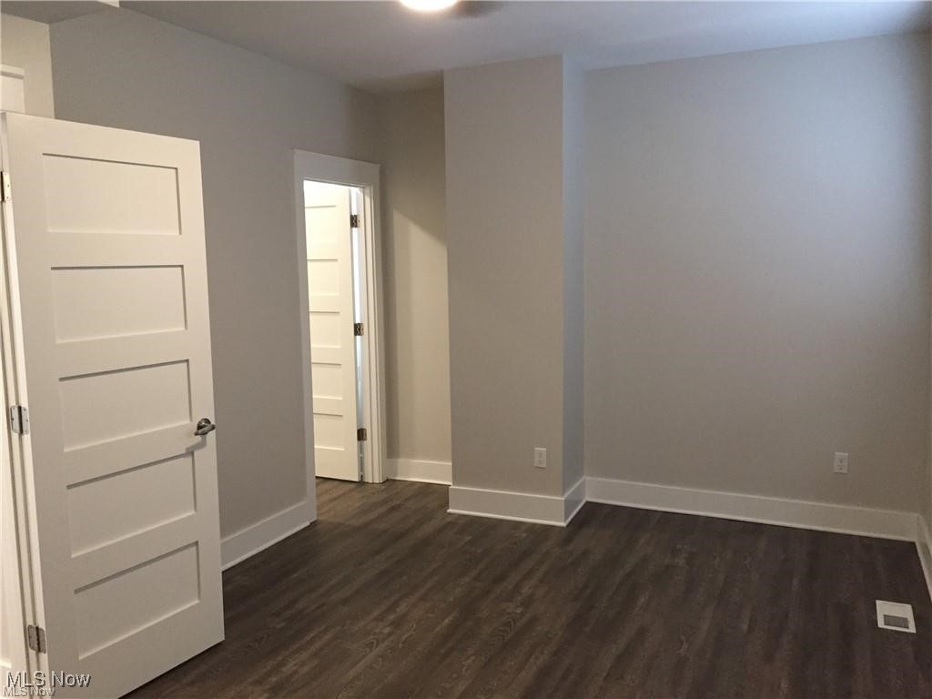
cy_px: 350
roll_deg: +1.2
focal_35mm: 29
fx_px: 781
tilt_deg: -6.1
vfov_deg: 48.2
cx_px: 466
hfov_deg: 61.7
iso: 200
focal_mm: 4.15
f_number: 2.2
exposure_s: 1/30
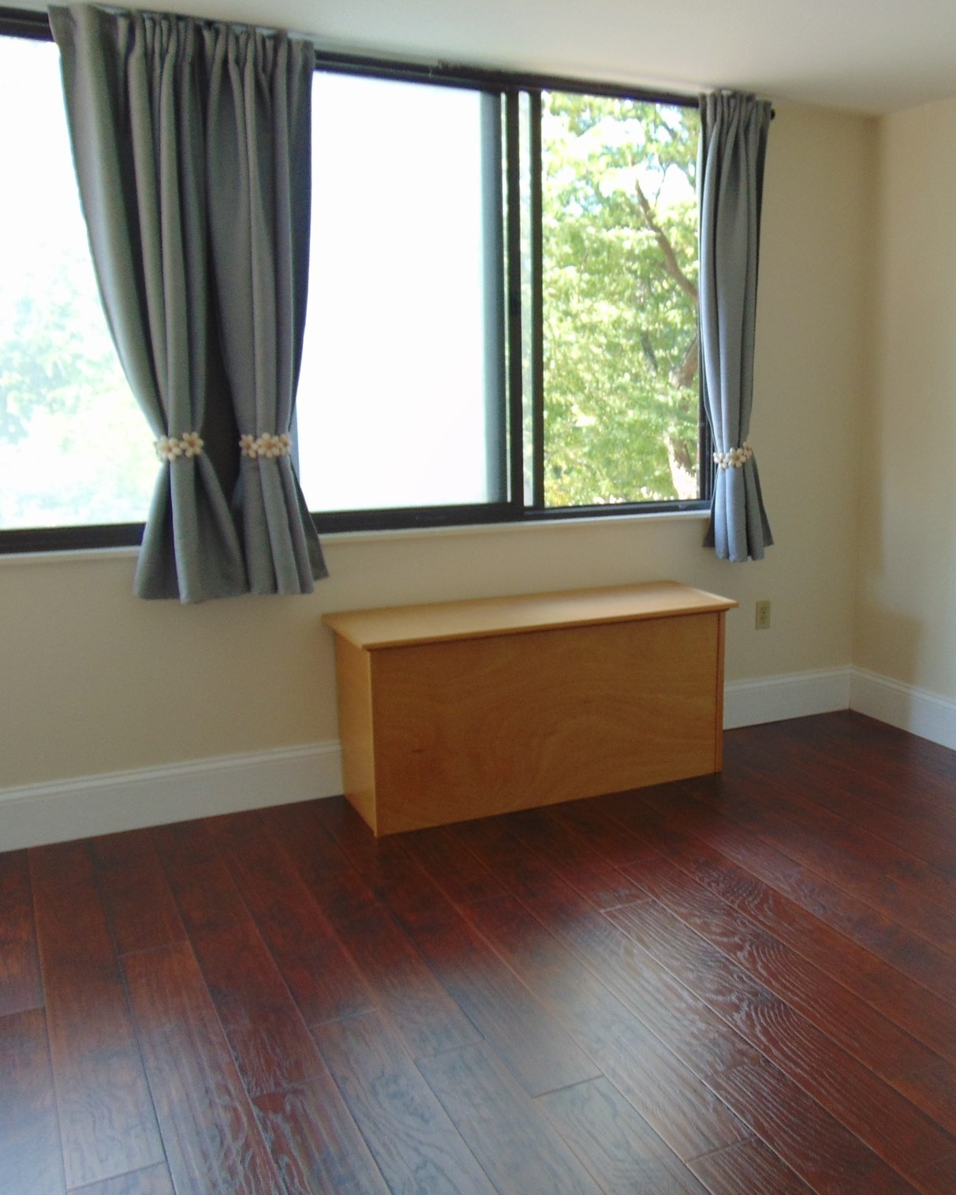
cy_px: 592
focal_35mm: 33
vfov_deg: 54.2
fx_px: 1167
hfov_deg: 43.7
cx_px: 663
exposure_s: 1/30
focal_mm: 4.5
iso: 80
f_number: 3
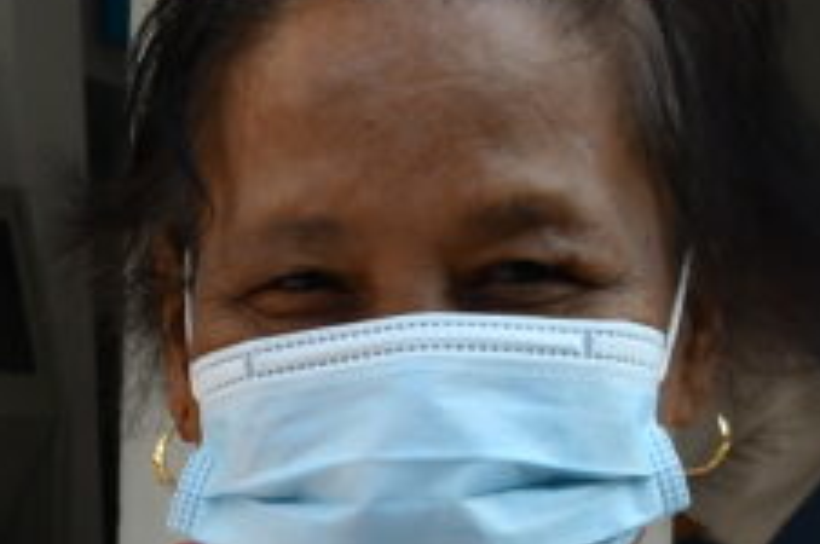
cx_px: -660
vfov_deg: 7.9
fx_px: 3873
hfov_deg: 11.2
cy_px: 720
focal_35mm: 170
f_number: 8
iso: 160
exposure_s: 1/200
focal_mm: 25
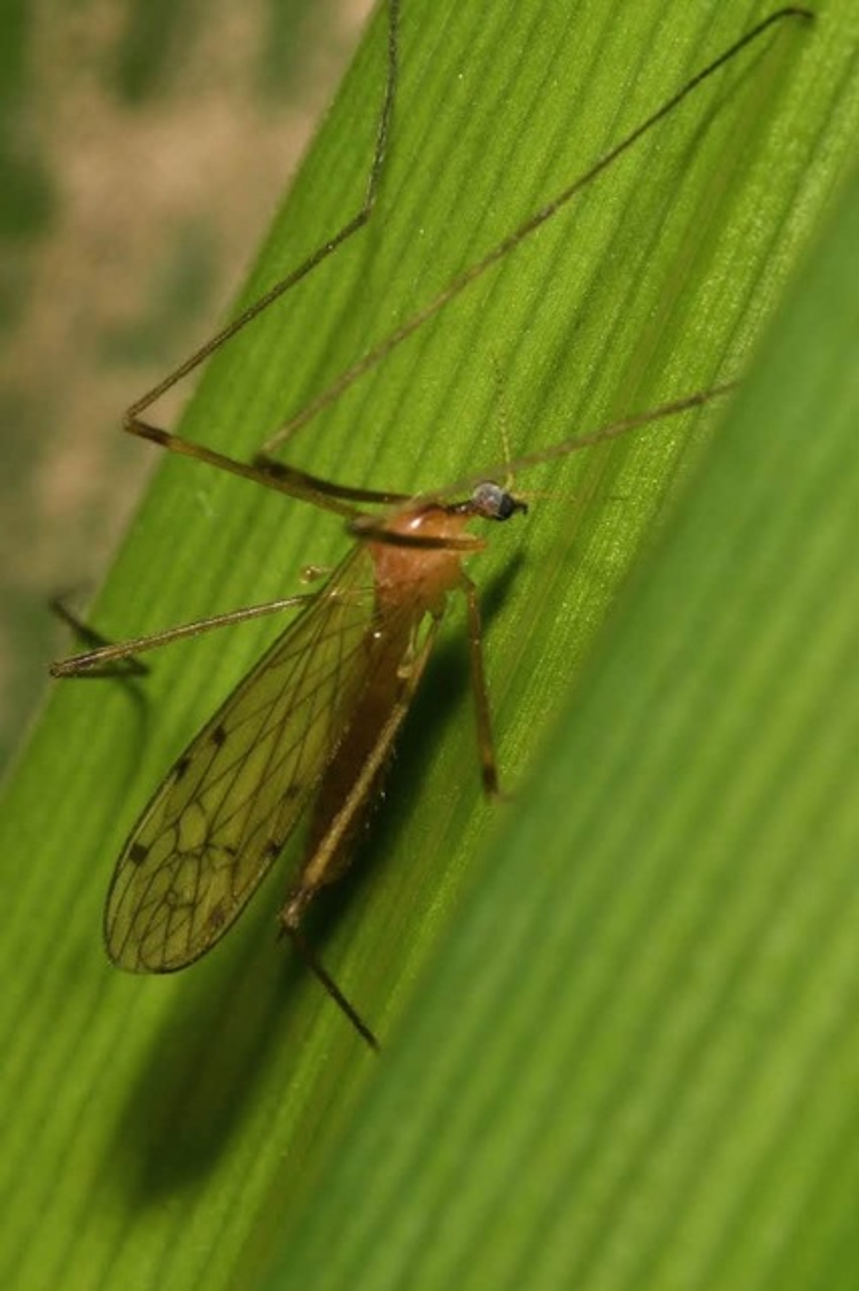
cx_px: 430
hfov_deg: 8.7
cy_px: 646
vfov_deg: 13.0
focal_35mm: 158
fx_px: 5643
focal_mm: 105
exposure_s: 1/60
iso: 100
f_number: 29
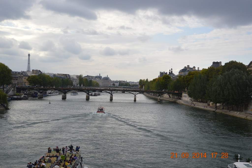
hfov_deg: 41.1
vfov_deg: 28.0
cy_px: 84
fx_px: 336
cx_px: 126
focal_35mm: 48
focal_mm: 32
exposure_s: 1/200
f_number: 7.1
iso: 100
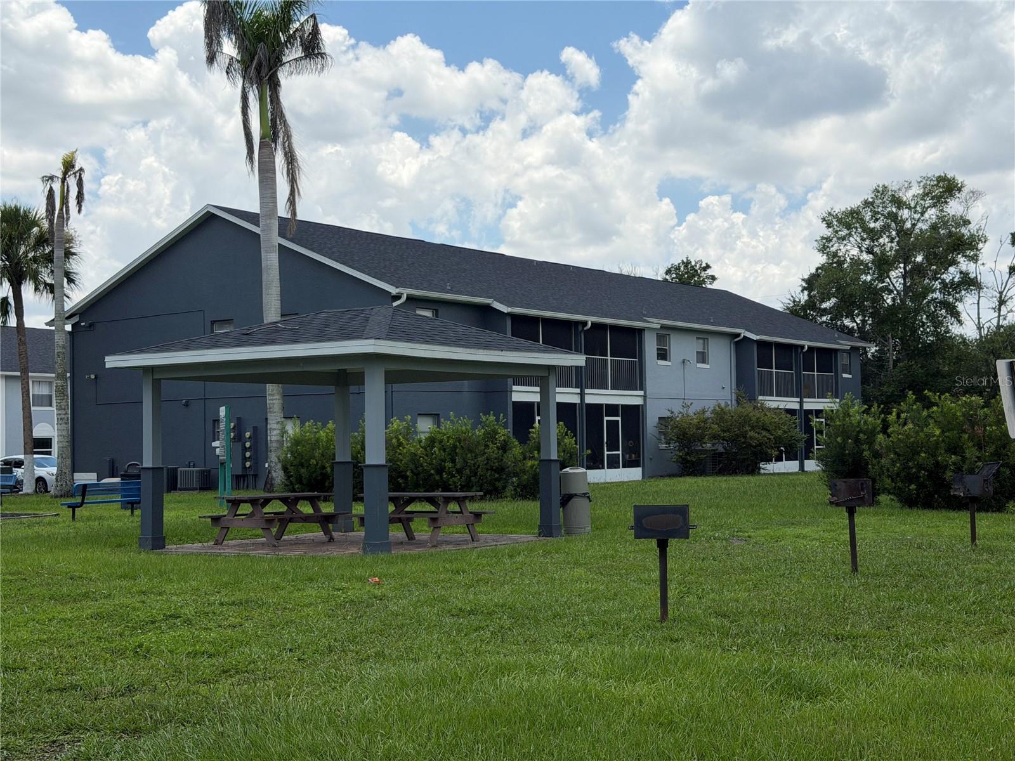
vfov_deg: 30.3
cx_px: 508
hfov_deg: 39.7
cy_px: 380
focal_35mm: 48
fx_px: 1407
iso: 64
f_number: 1.78
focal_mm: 6.76
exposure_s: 1/6024
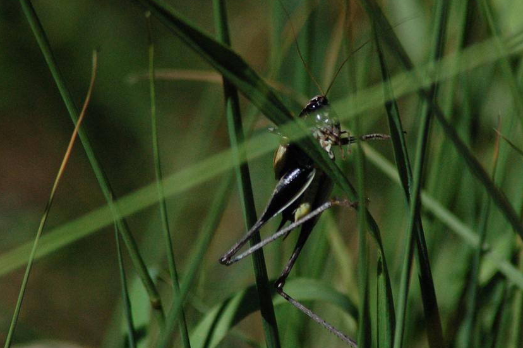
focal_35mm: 523
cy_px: 158
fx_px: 7593
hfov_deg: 3.9
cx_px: 302
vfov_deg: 2.6
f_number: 8
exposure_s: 1/4000
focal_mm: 300
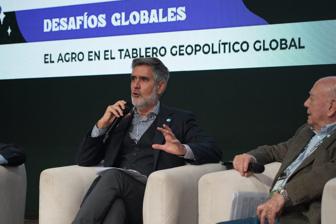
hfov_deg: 19.5
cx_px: 168
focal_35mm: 105
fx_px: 980
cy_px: 112
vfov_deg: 13.0
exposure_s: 1/125
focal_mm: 105
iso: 1250
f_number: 4
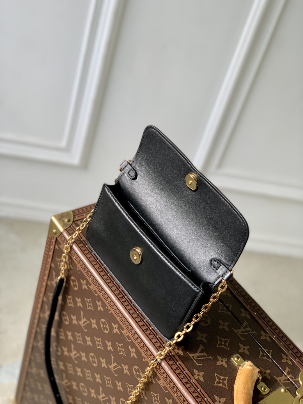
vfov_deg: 36.8
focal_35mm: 52
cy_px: 202
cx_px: 152
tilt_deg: -38.8
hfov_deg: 28.0
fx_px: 607
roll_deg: -18.7
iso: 25
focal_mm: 6
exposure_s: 1/122
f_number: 2.4
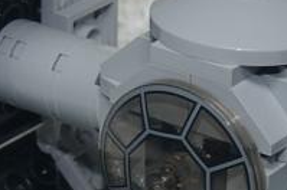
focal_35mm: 232
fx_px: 1847
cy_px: 145
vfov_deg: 5.9
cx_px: 154
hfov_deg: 8.9
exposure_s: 1/40
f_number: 8
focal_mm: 24
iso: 200
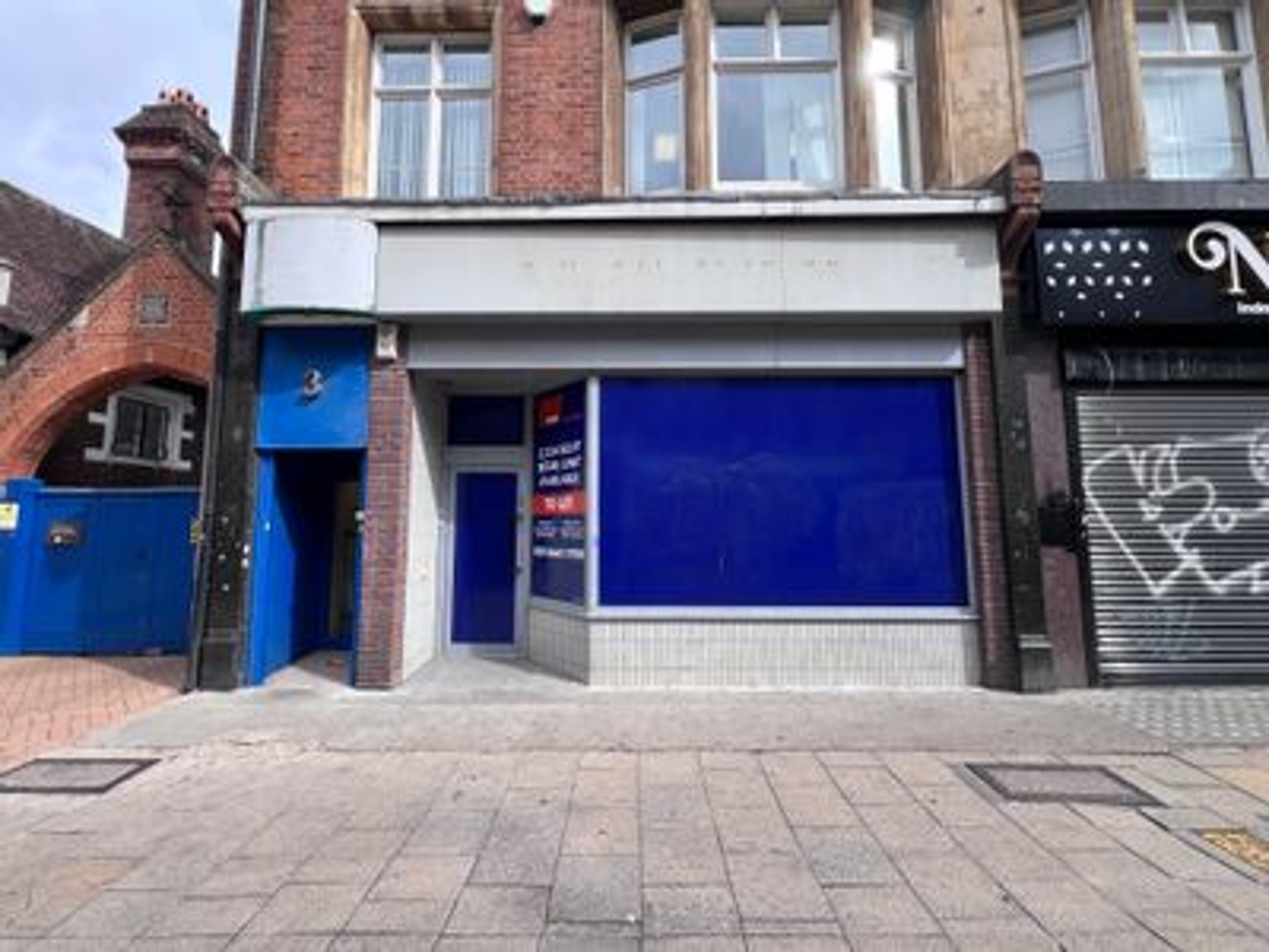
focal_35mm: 13
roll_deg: -0.1
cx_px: 634
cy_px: 476
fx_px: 477
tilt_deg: +5.3
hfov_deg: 106.2
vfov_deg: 89.9
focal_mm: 1.57
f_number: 1.8
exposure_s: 1/447
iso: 32
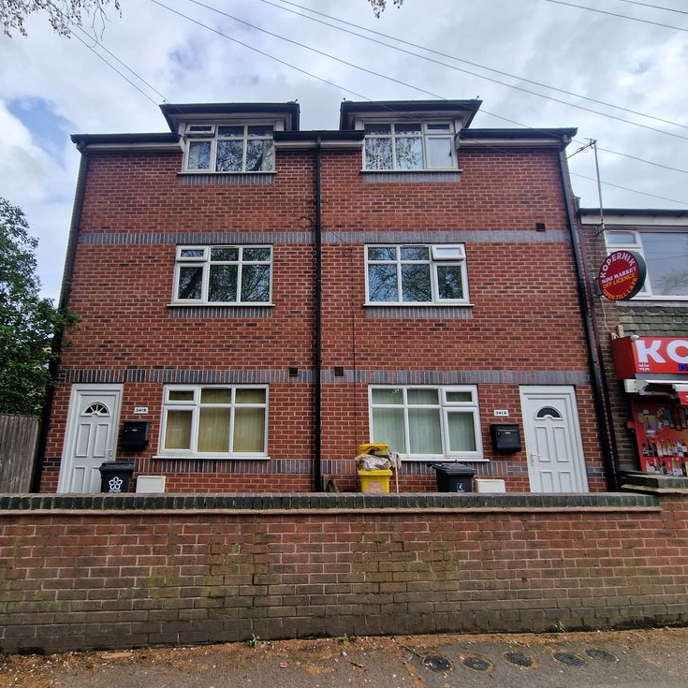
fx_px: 360
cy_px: 341
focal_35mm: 16
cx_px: 303
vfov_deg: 87.4
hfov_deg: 87.0
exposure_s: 1/1488
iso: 50
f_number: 2.2
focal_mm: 2.2
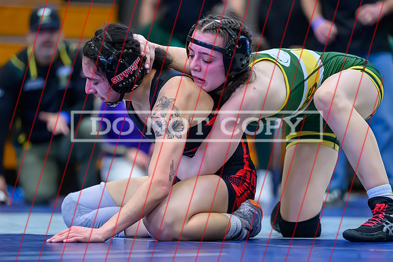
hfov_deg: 8.7
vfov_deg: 5.8
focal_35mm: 236
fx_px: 2577
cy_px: 138
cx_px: 175
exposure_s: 1/640
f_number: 2.8
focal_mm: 185
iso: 8000
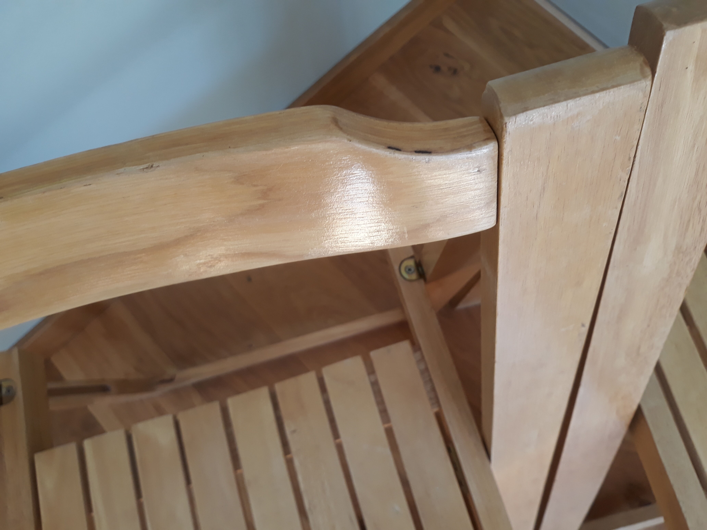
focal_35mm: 27
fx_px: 551
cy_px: 265
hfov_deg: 65.3
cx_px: 354
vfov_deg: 51.4
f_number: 1.7
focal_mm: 3.71
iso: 64
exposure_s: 1/50
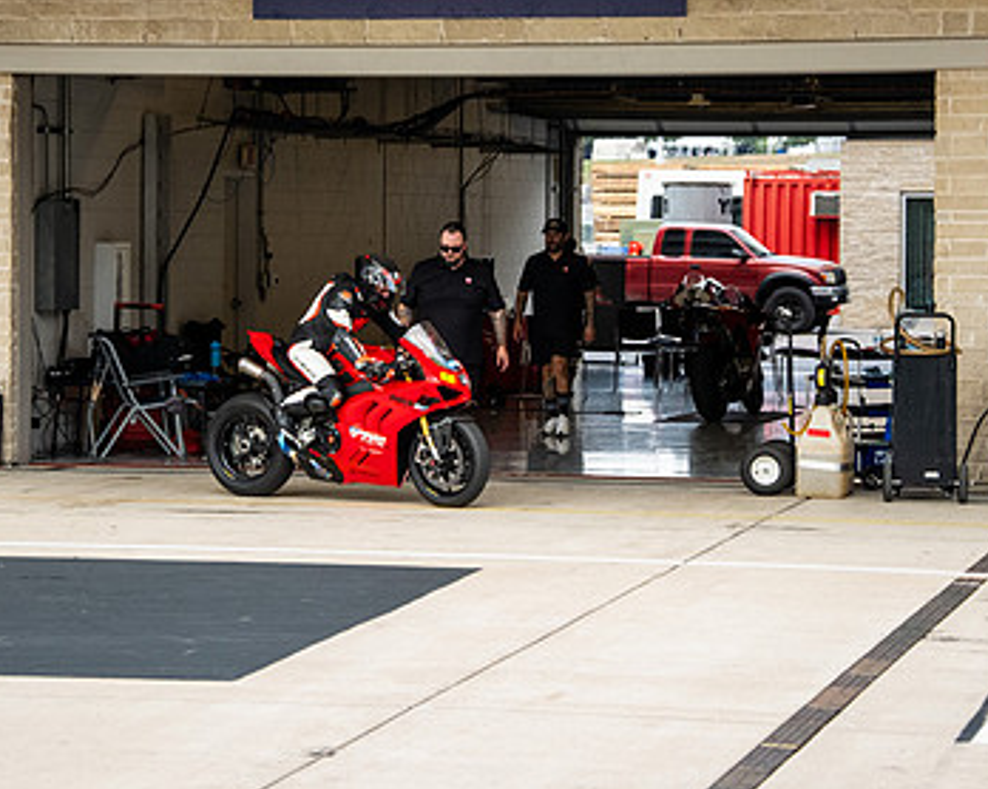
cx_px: 443
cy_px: 299
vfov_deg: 11.9
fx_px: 3799
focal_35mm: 130
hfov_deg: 14.8
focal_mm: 55
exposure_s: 1/1250
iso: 1000
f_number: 2.8
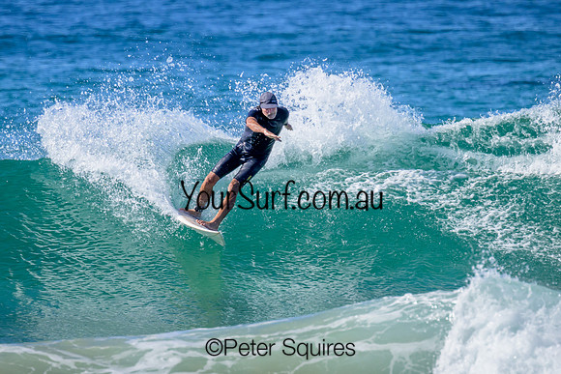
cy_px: 186
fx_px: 14866
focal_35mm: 954
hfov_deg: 2.2
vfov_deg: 1.4
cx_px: 263
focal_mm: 700
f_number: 11
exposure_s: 1/2000
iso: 1100
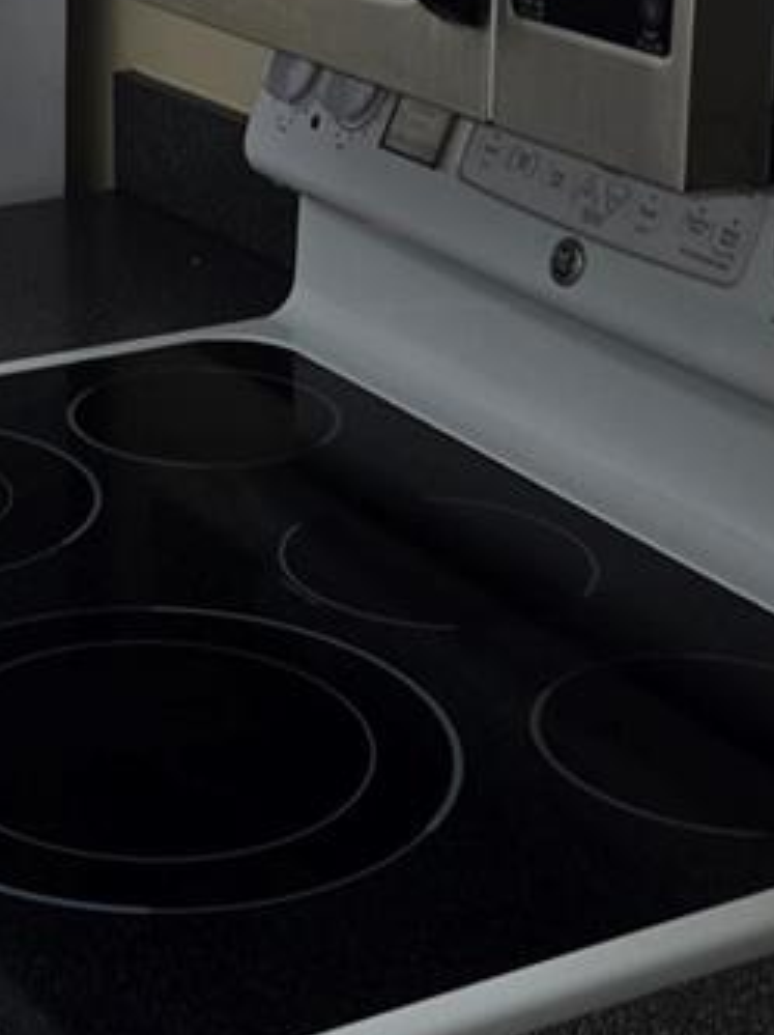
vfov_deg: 23.3
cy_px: 224
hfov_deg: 17.4
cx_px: 19
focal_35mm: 83
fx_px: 2479
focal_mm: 5.4
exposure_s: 1/60
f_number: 1.8
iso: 32
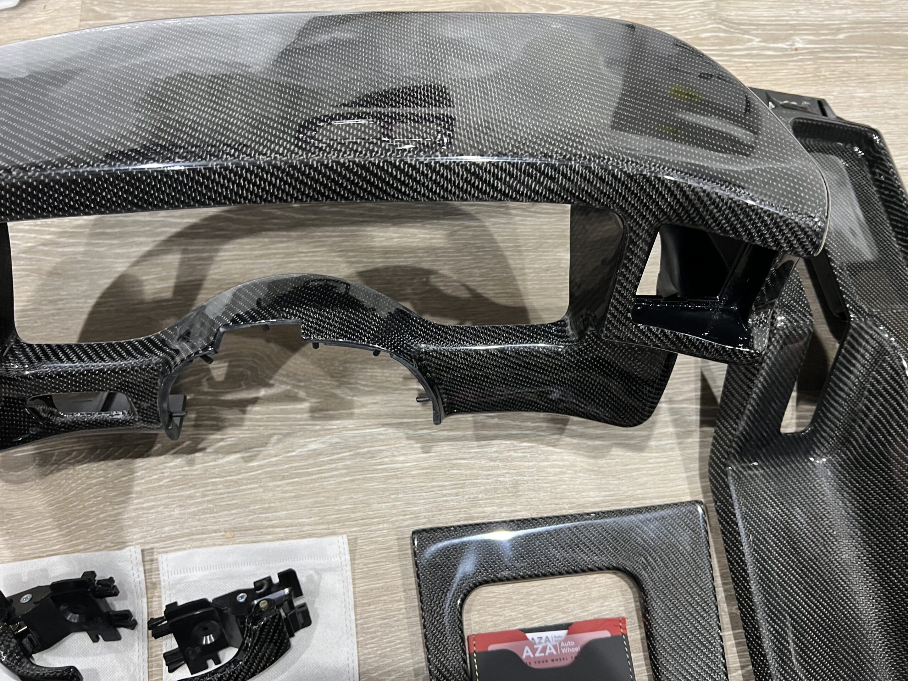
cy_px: 340
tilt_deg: -73.3
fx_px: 682
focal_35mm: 26
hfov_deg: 67.3
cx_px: 454
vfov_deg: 53.1
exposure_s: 1/60
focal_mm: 5.7
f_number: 1.5
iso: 400
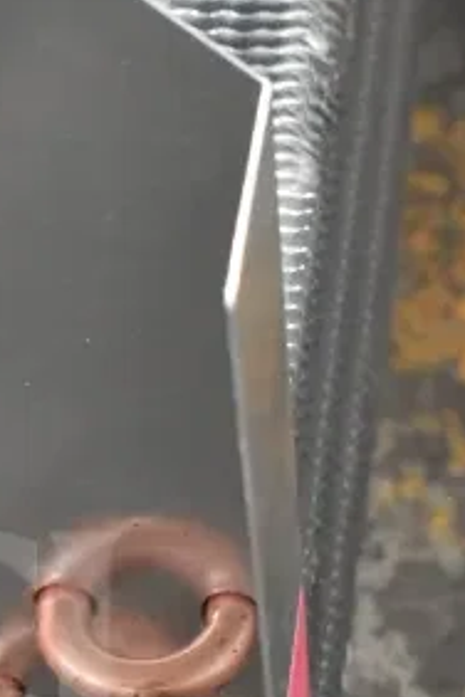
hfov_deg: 5.1
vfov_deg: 7.7
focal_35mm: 268
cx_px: -104
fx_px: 5185
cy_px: 728
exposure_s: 1/160
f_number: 6.3
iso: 6400
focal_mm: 55
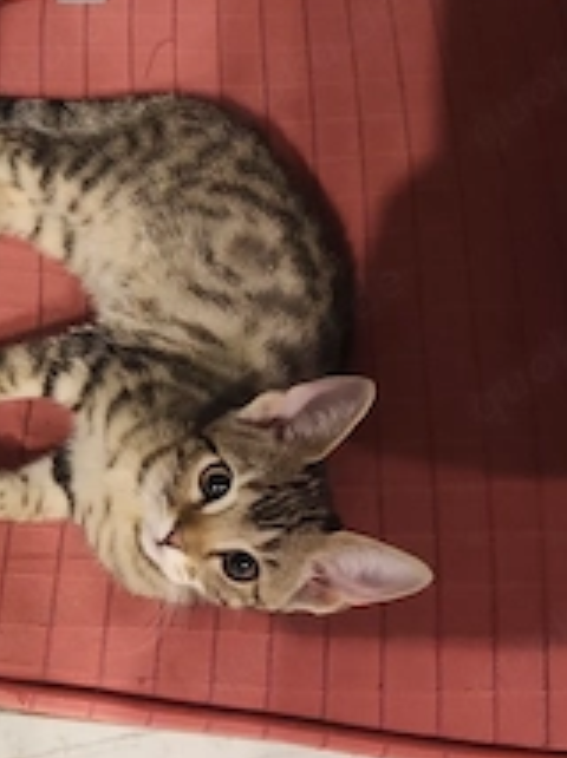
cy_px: 383
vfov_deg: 43.9
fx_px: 941
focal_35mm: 43
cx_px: 106
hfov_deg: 32.5
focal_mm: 6.07
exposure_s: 1/25
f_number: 1.7
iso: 2000
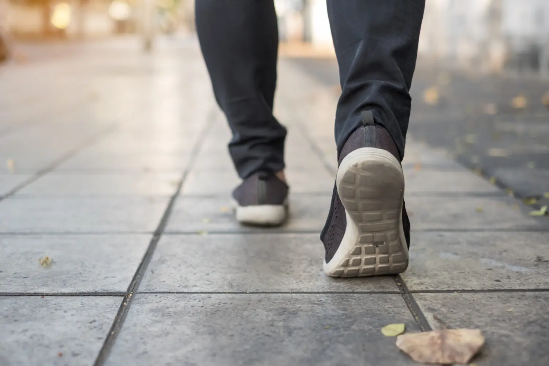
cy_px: 183
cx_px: 274
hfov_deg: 37.5
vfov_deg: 25.5
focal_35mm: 53
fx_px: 808
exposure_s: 1/1600
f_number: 2
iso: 800
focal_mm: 35
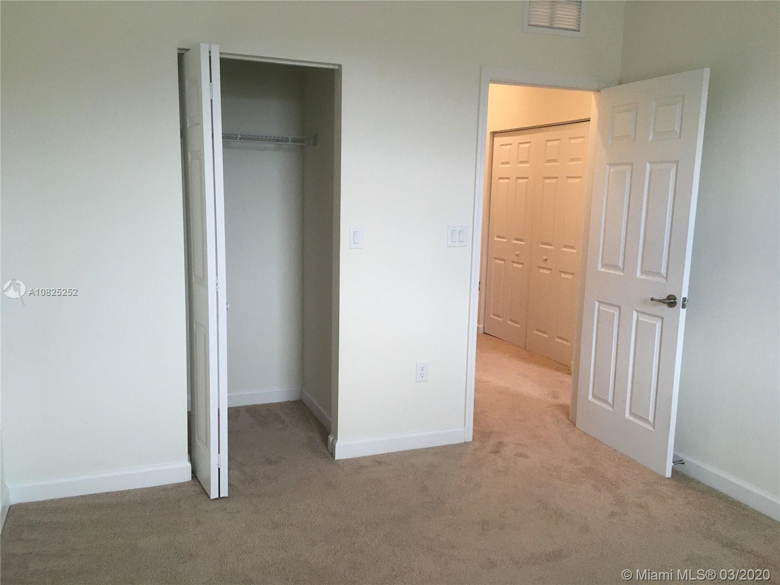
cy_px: 292
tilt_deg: -7.7
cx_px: 390
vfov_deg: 48.2
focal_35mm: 29
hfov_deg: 61.7
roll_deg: -1.0
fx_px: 653
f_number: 2.2
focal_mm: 4.15
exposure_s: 1/30
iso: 40
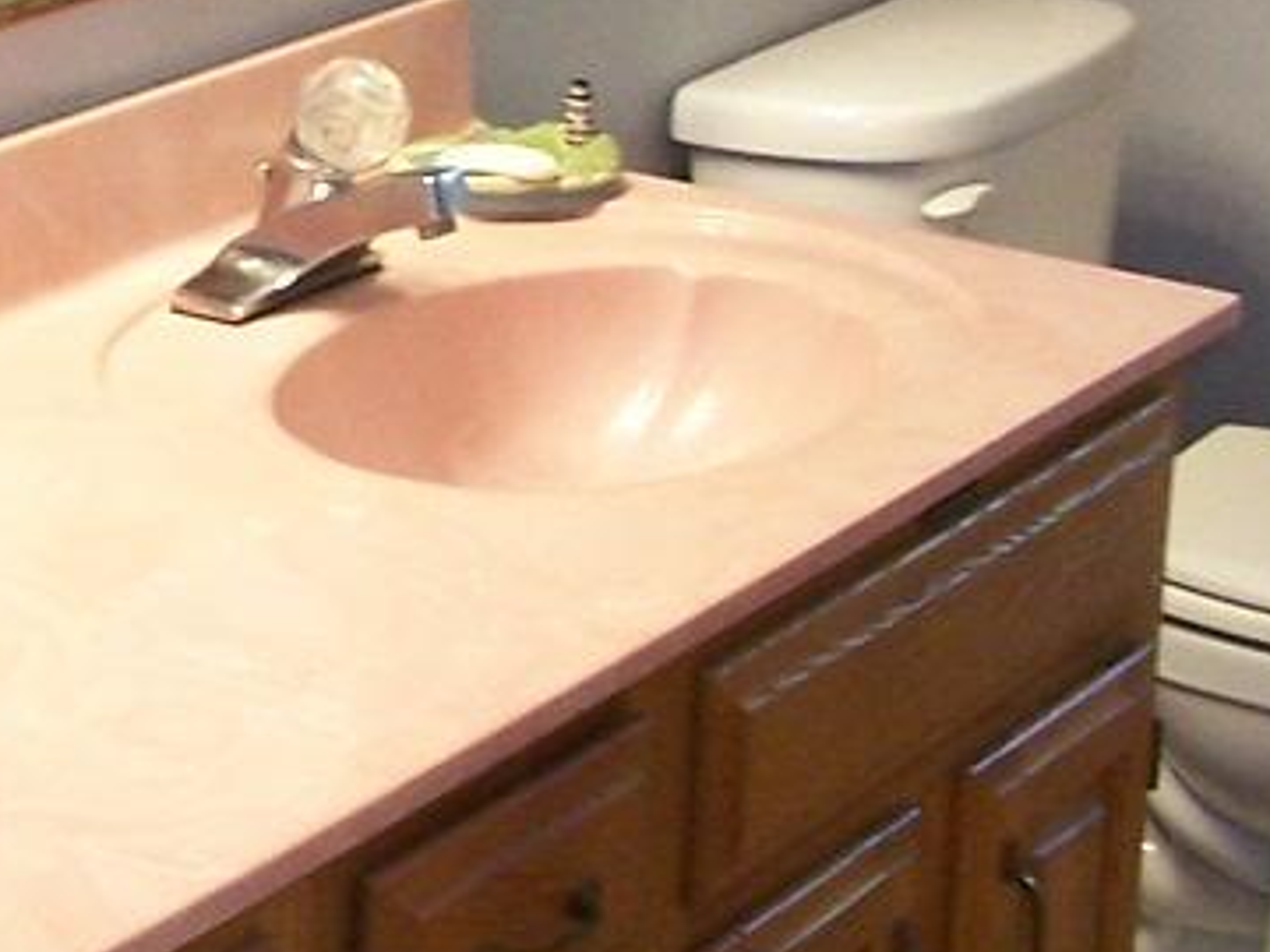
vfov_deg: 9.0
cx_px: 46
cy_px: 109
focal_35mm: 164
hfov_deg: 11.9
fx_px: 6017
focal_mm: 6.3
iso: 140
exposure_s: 1/15
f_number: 2.8
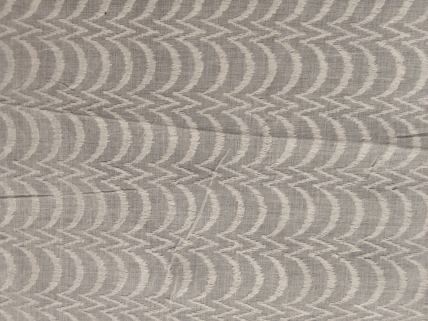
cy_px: 160
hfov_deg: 67.3
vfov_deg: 53.1
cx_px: 214
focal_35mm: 26
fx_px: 321
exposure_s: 1/100
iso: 80
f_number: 2
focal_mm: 2.78
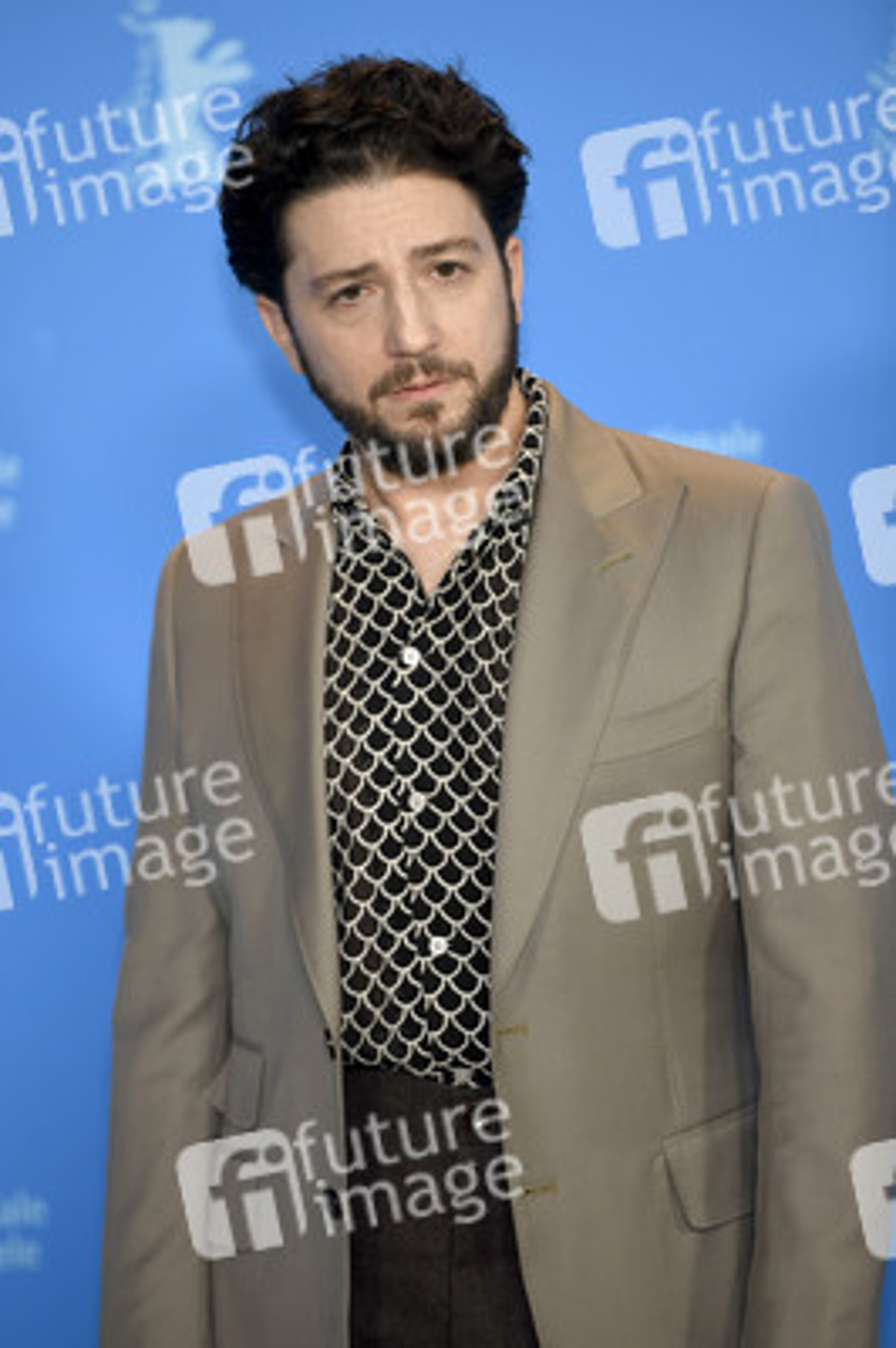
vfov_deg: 10.3
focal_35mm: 200
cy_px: 674
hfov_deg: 6.9
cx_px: 448
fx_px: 7479
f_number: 3.2
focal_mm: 200
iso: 640
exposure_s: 1/400
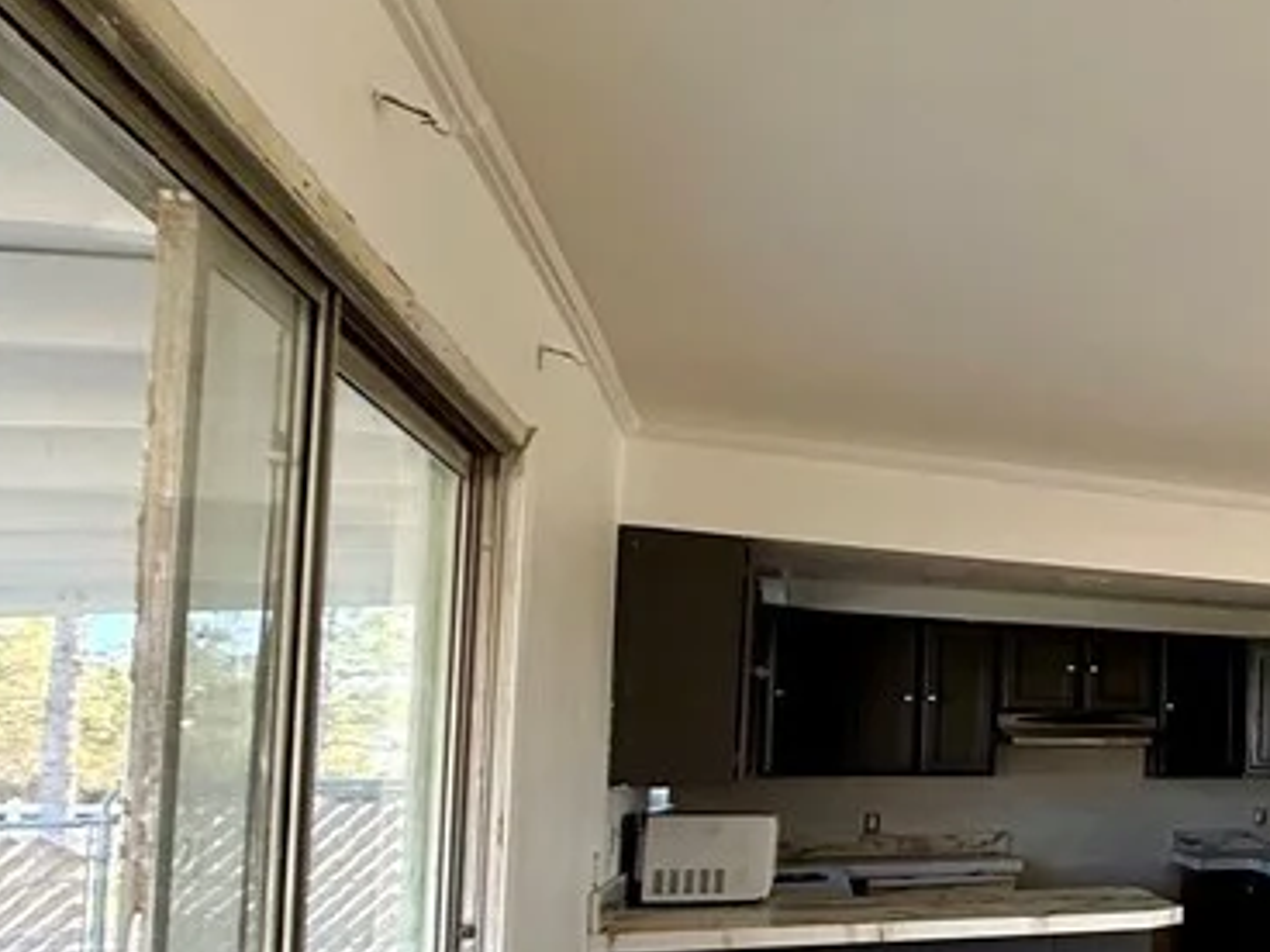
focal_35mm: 39
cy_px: 680
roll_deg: -1.1
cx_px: 1736
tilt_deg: +3.9
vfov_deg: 36.2
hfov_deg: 32.5
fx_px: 1431
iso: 50
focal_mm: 2.22
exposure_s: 1/99
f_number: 2.2
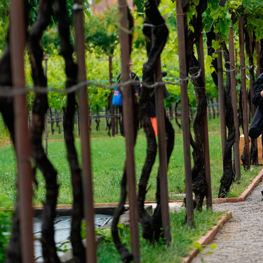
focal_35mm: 264
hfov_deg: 6.6
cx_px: 190
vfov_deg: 6.6
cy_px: 49
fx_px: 2269
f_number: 2.8
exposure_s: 1/3200
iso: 1250
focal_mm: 125
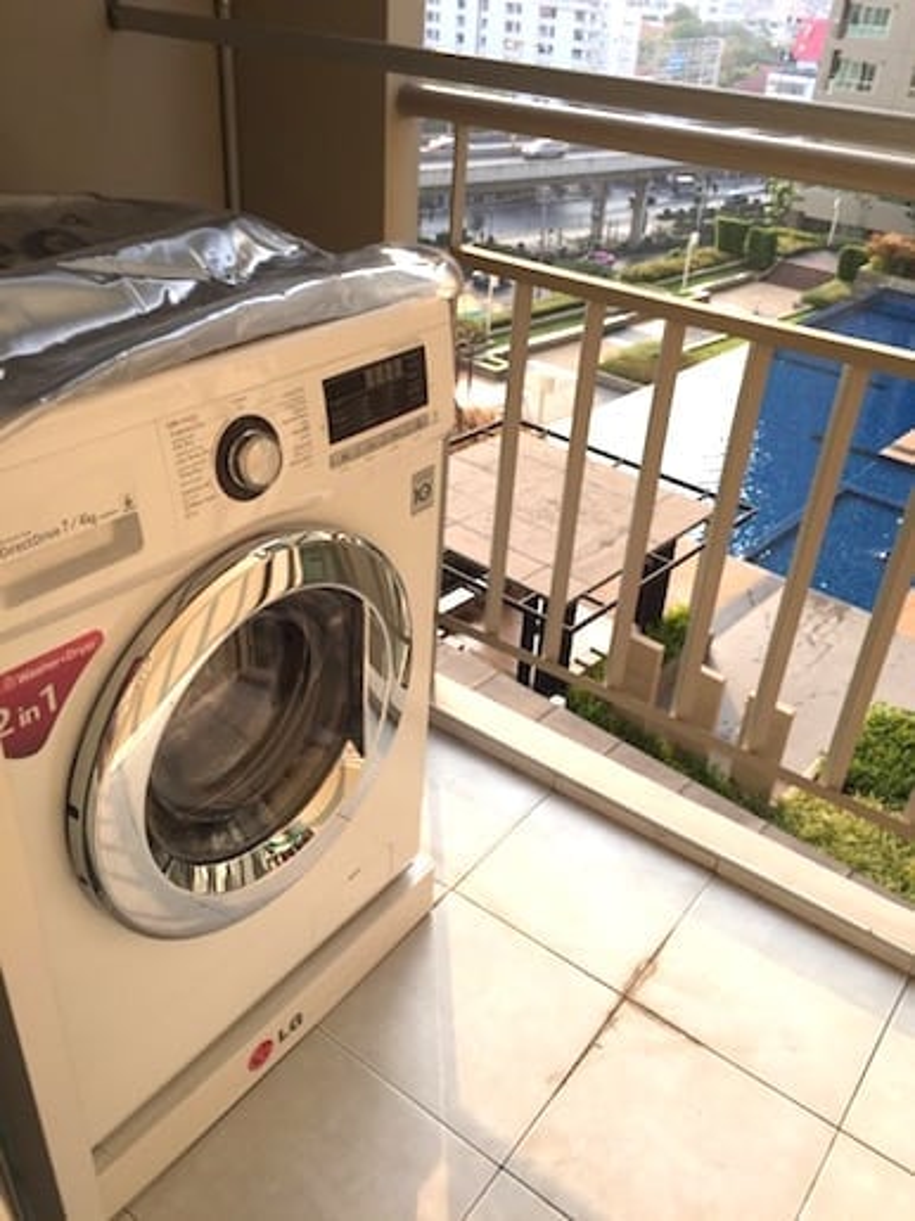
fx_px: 1022
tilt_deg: -31.0
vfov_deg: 61.7
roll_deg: -3.9
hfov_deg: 48.2
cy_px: 610
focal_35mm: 29
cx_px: 458
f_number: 2.2
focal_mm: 4.15
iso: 32
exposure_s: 1/314
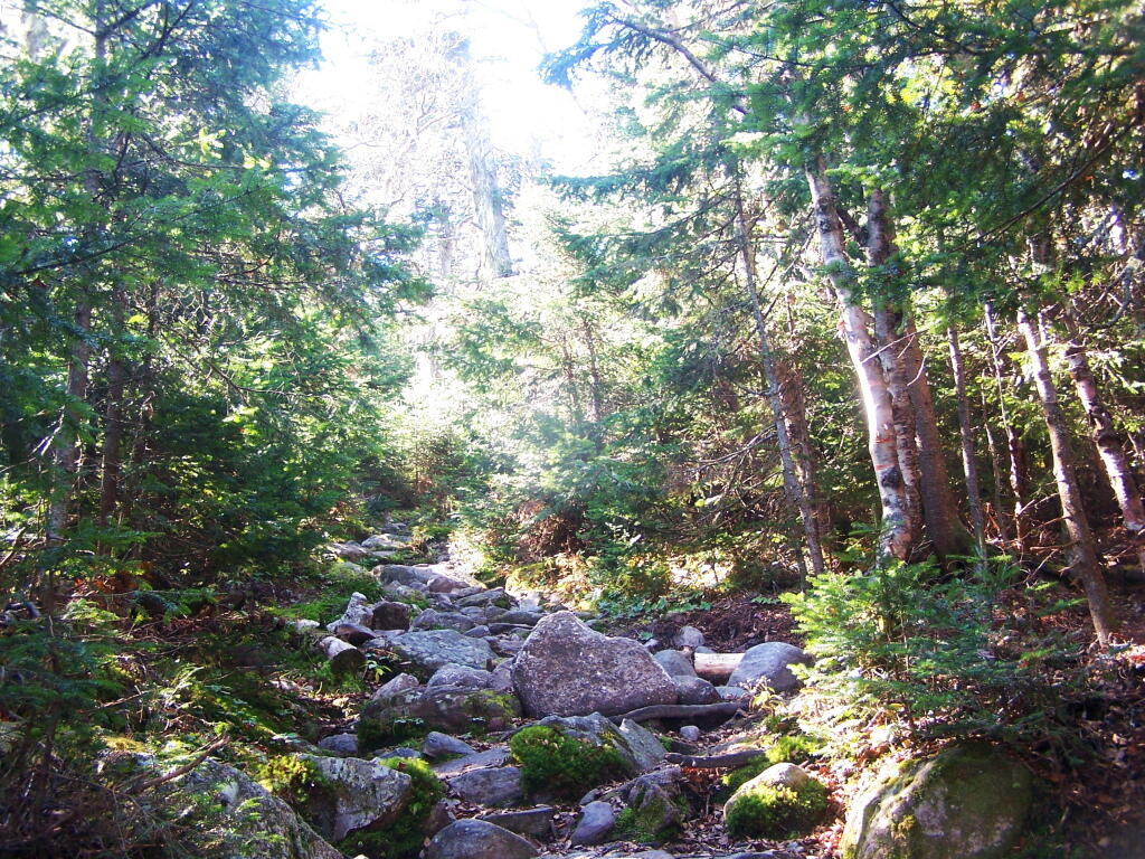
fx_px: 1257
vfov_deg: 37.7
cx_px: 572
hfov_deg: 49.0
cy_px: 430
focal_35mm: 38
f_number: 2.8
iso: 100
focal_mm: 6.3
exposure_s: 1/30
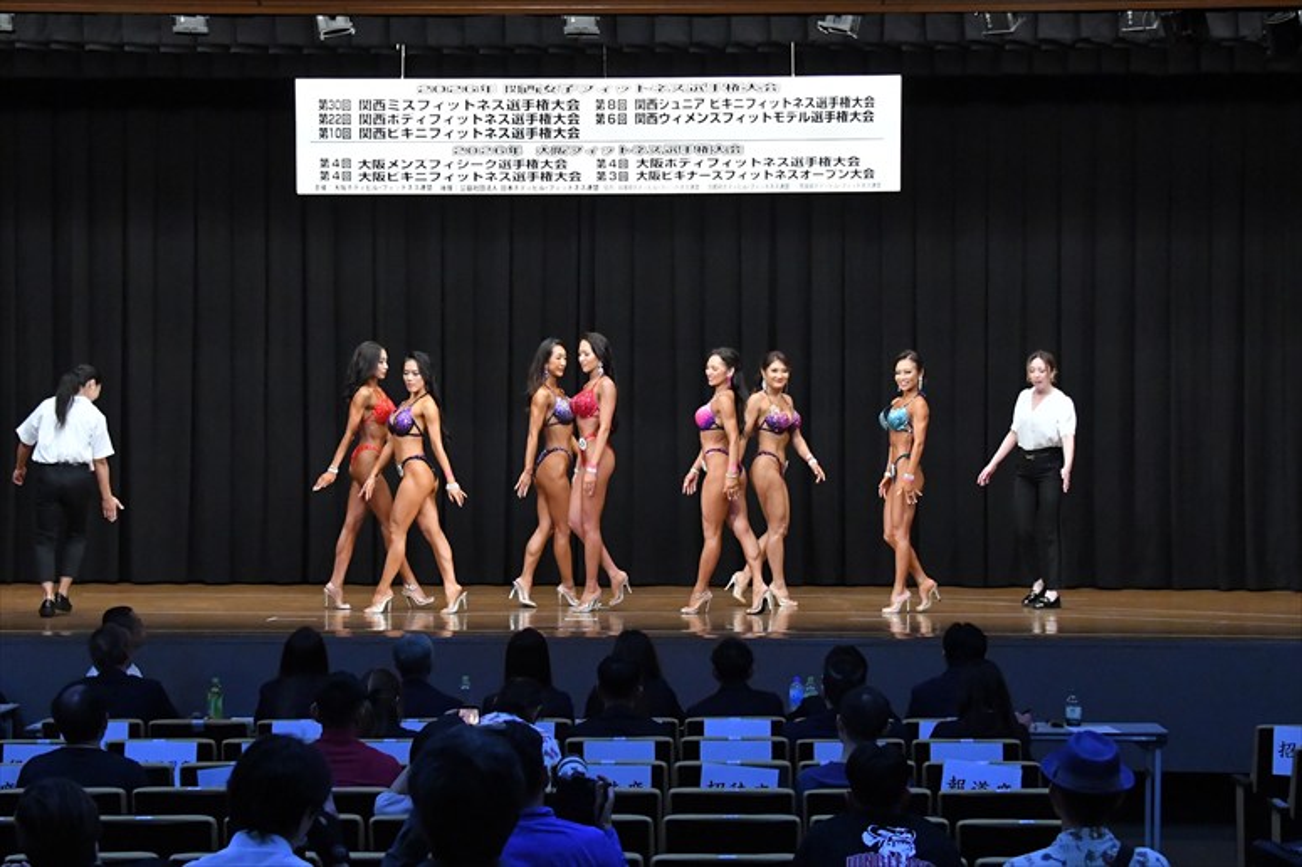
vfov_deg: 16.2
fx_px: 3037
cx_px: 651
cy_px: 434
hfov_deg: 24.2
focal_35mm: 84
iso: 8000
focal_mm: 56
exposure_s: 1/400
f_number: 5.6
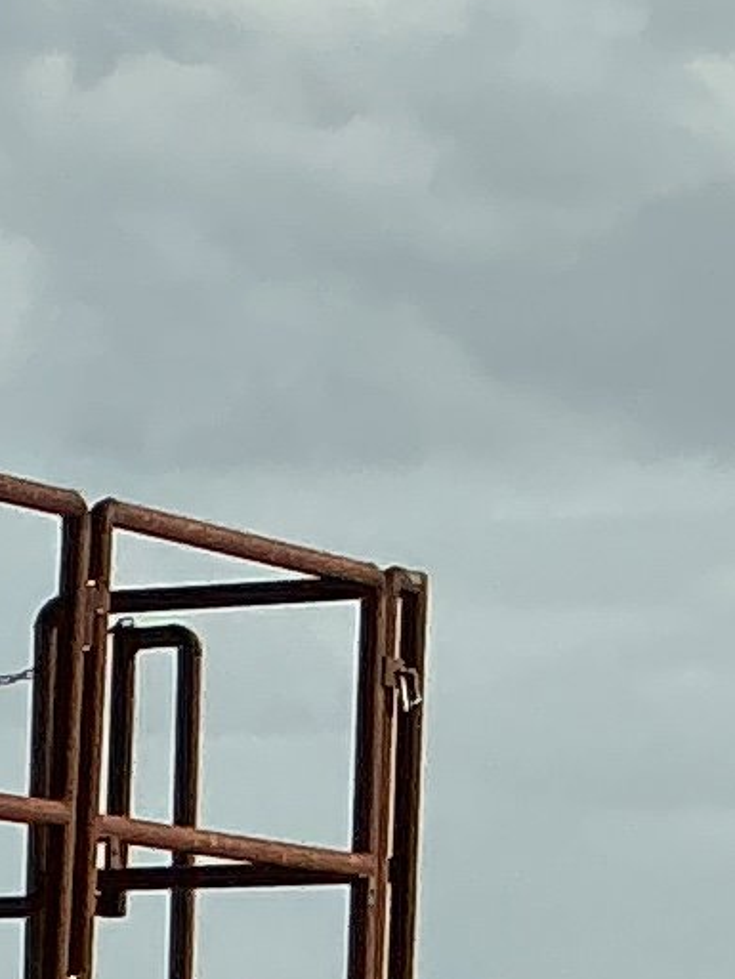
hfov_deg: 5.5
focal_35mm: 228
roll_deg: -0.7
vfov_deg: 8.4
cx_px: -2493
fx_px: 6452
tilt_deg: -3.1
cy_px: 1603
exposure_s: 1/1984
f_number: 1.8
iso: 25
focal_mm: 3
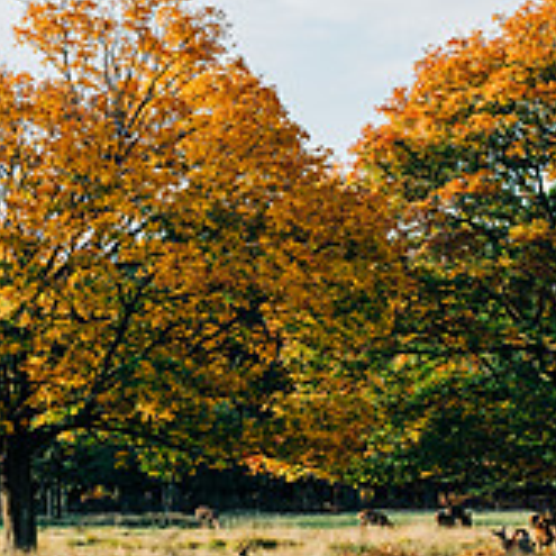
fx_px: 3235
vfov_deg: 9.8
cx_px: 40
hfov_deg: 9.8
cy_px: 182
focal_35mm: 178
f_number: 8
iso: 400
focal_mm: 58
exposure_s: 1/320
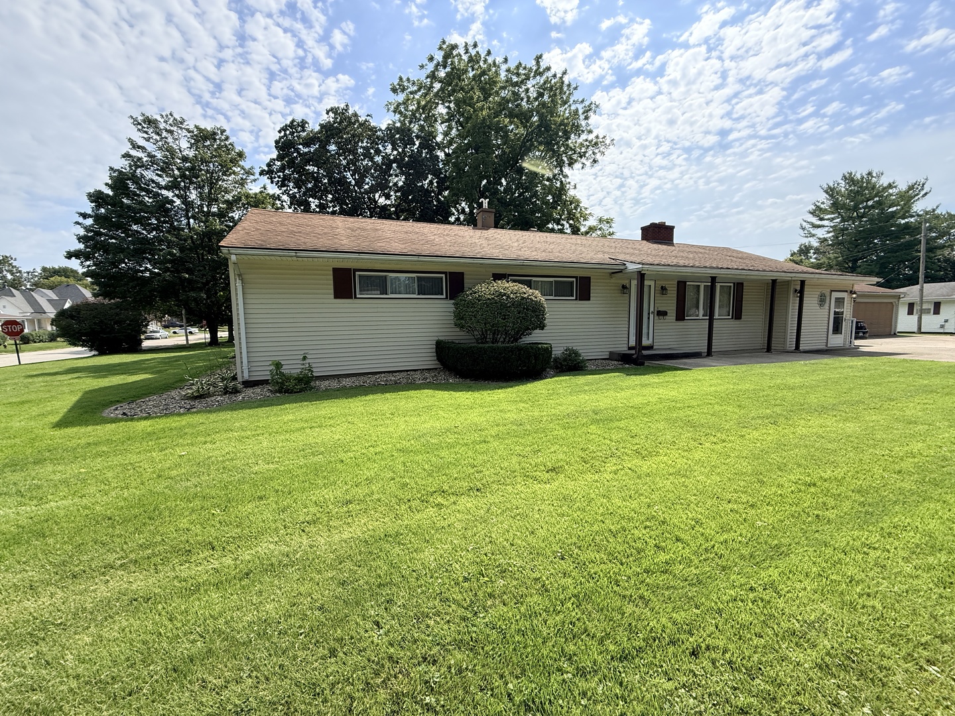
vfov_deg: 85.7
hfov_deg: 102.1
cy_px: 358
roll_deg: +0.3
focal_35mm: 14
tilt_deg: -3.3
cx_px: 478
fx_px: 386
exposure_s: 1/1656
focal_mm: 2.22
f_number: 2.2
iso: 64
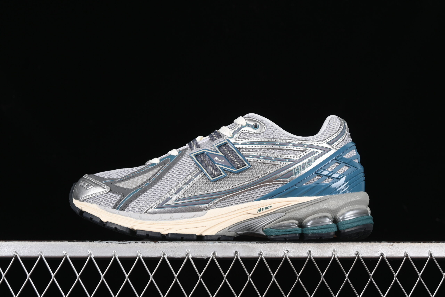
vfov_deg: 18.2
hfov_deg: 27.0
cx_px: 222
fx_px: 927
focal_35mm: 75
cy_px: 148
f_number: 7.1
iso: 160
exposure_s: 1/80
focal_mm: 50
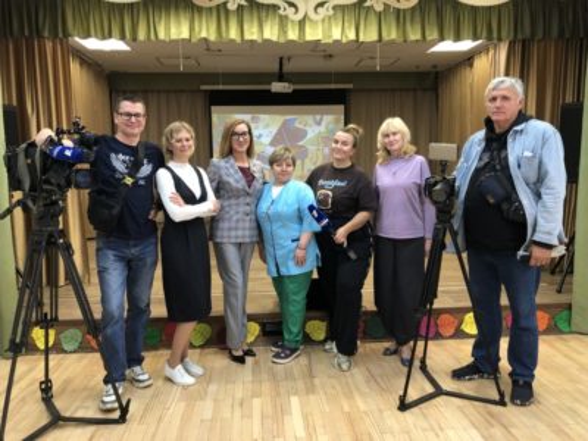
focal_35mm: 28
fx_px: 476
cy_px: 220
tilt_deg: -6.7
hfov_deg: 63.4
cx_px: 294
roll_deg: +0.7
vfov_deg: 49.7
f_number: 1.8
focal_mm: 3.99
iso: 32
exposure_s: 1/30
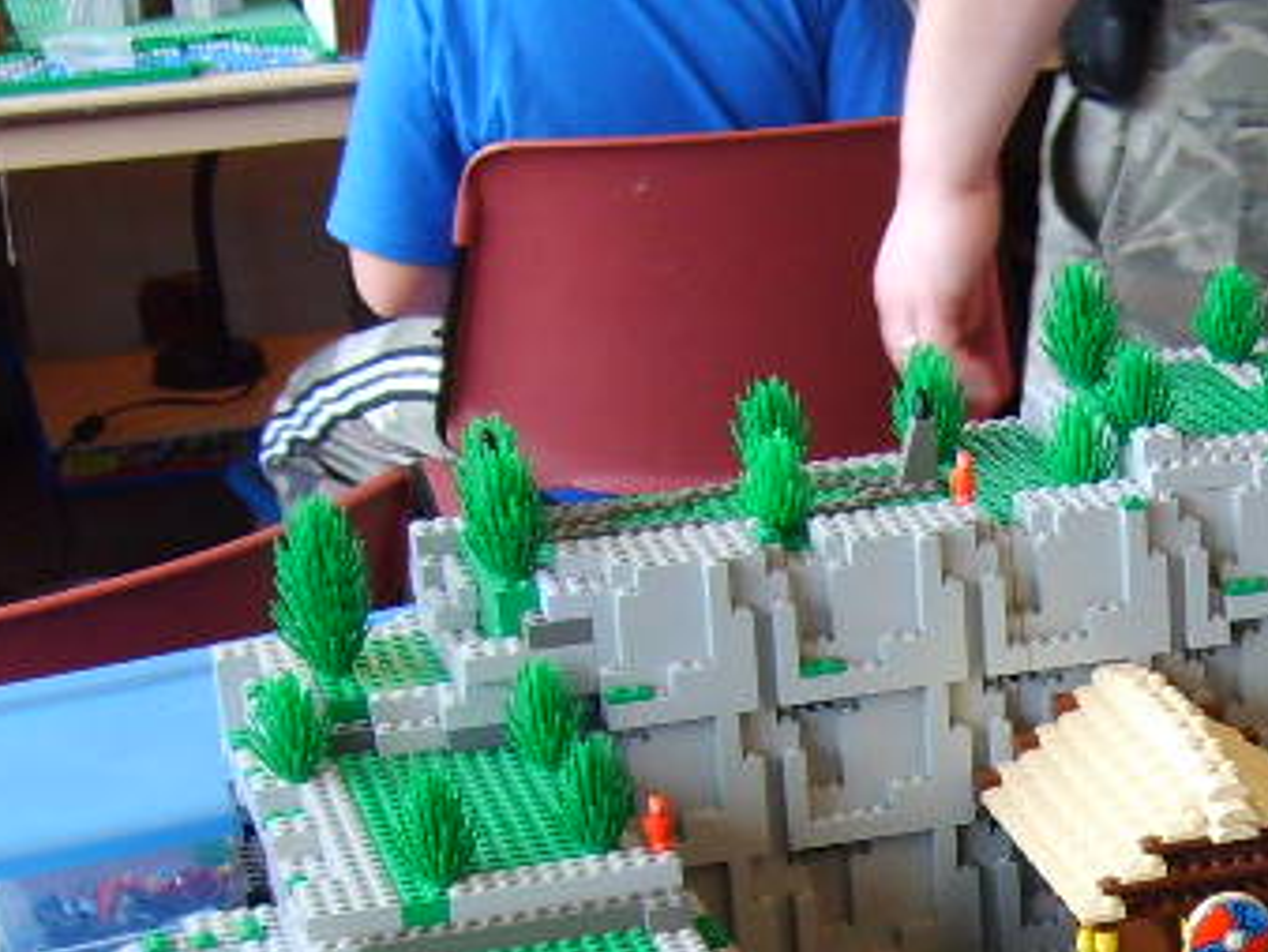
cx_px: 1538
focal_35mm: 106
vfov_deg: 13.7
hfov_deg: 17.6
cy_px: 1046
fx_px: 3886
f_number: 2.8
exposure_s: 1/30
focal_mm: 5.8
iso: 90
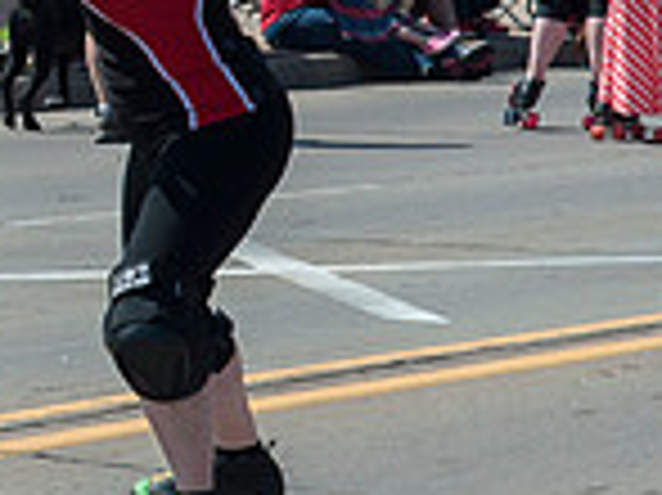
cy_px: -74
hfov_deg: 6.3
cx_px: -167
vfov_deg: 4.7
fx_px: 5981
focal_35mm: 313
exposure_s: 1/400
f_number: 10
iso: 200
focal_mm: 55
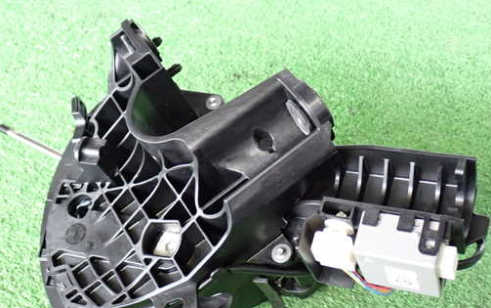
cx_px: 247
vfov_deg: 26.8
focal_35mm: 48
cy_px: 188
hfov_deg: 41.8
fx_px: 643
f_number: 2.7
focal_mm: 6.83
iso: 500
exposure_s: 1/40
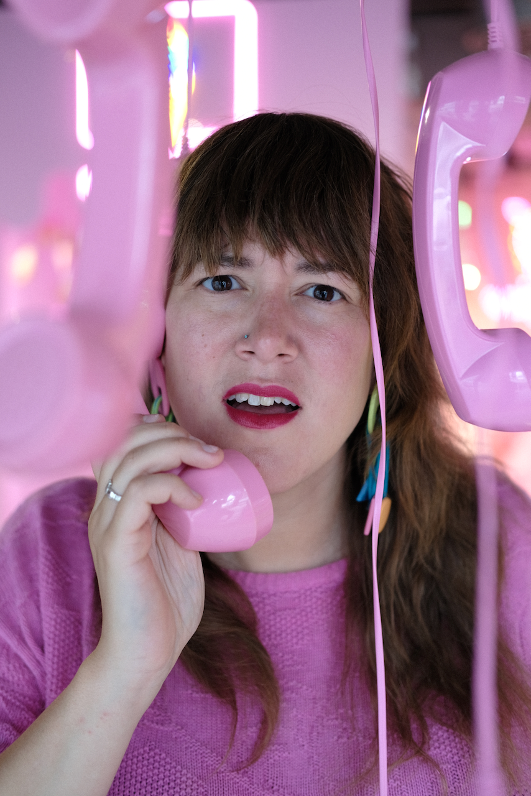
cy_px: 398
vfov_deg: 37.5
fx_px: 1172
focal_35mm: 53
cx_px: 266
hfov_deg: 25.5
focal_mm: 35
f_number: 2
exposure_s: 1/52
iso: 160
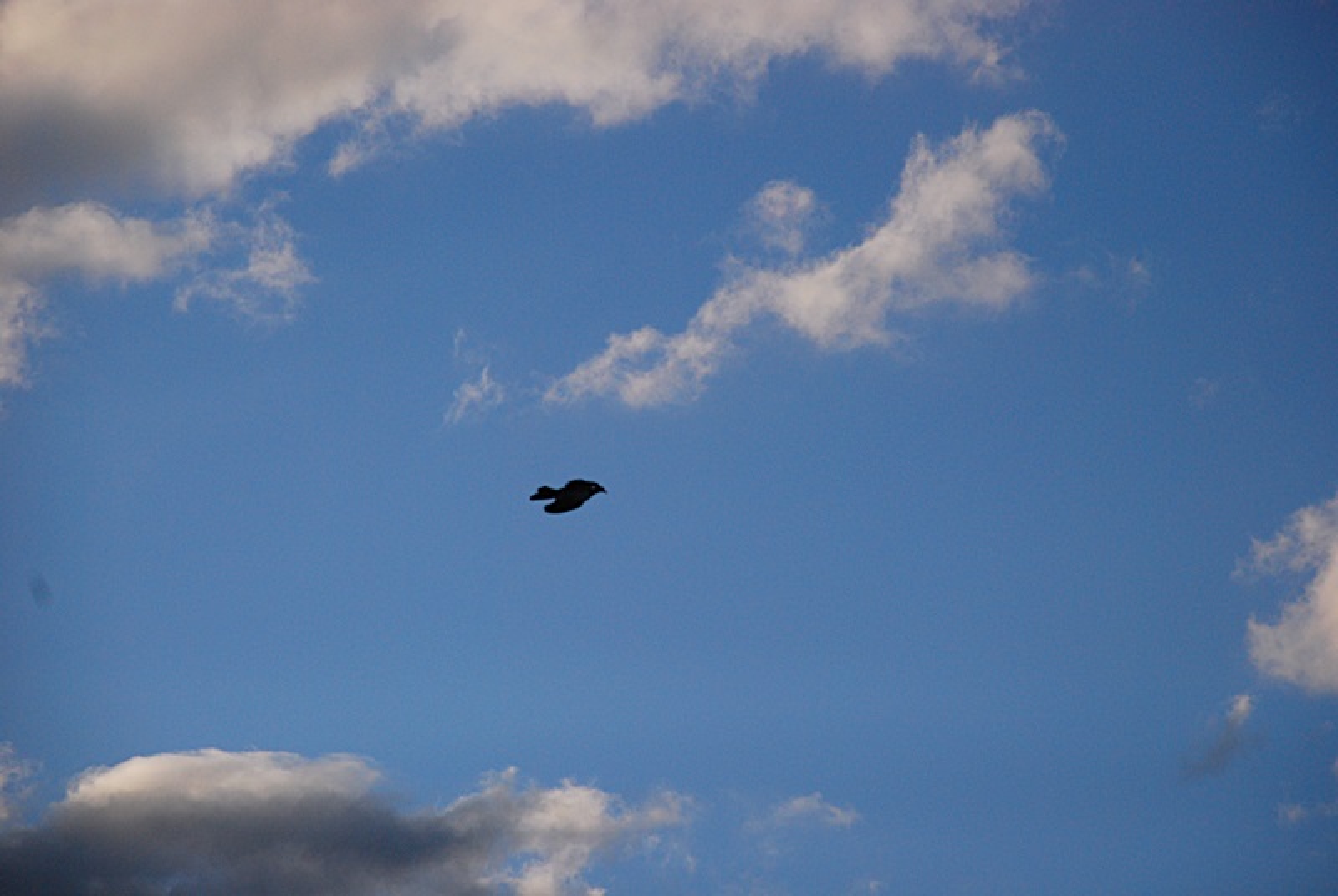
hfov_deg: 13.7
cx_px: 669
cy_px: 448
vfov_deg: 9.2
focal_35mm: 150
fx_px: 5583
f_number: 5.6
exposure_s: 1/3200
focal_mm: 100
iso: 400
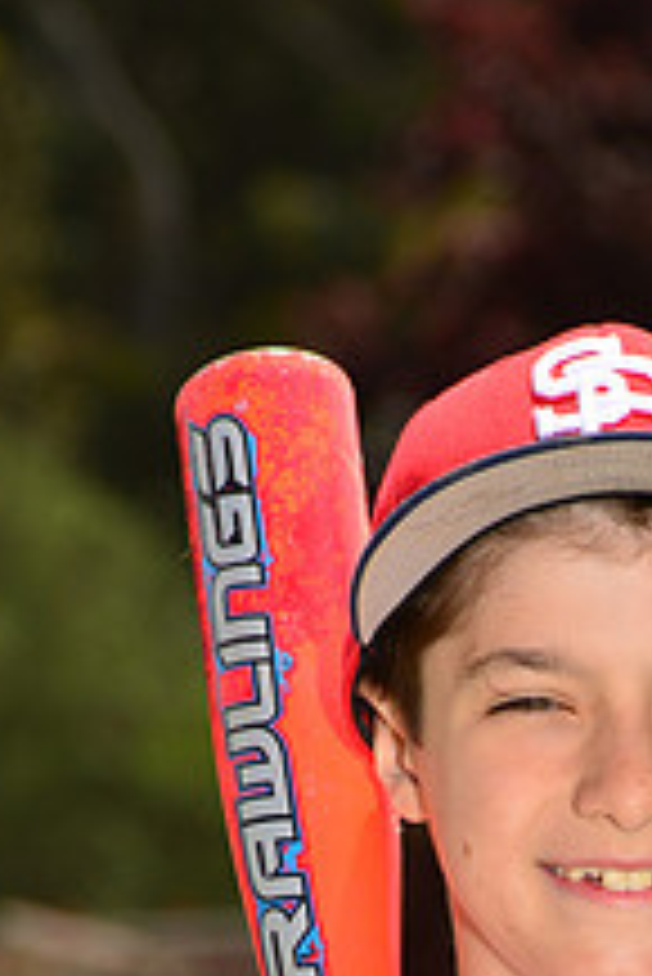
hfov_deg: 2.8
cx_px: 479
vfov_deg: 4.2
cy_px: 1205
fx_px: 13398
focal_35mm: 494
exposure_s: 1/200
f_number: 11
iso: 125
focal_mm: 185
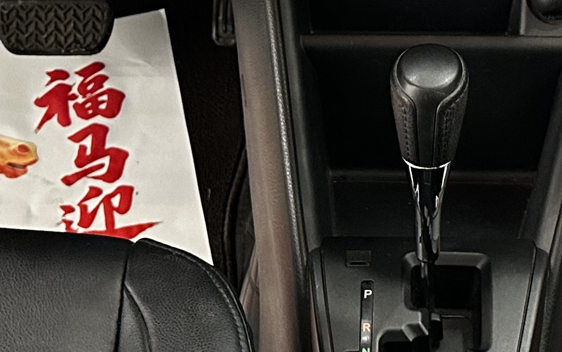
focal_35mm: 111
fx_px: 1701
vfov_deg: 11.5
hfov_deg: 18.6
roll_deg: -1.1
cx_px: 423
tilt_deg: -28.3
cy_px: -112
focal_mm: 6.86
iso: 400
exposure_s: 1/60
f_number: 1.78
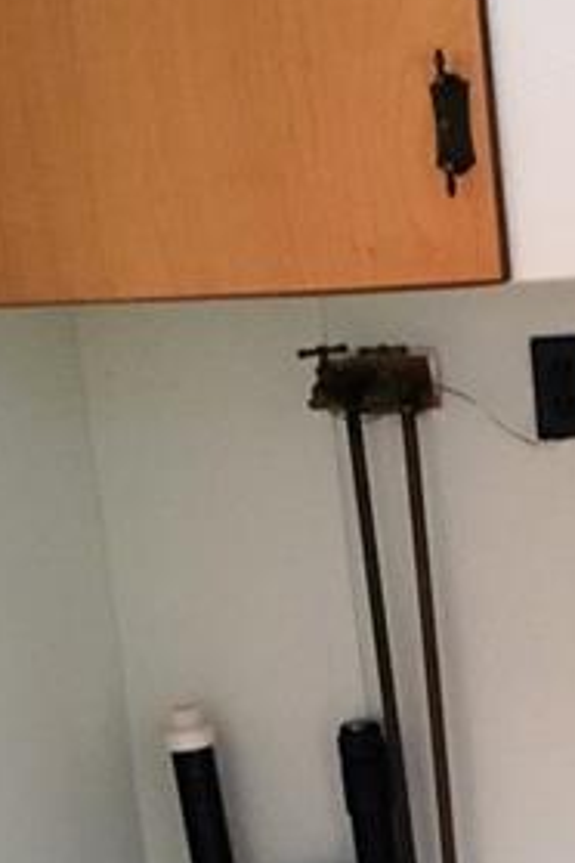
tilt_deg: -11.2
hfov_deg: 15.7
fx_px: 1988
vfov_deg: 24.1
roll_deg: +1.5
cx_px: 723
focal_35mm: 83
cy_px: 693
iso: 500
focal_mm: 4.15
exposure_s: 1/15
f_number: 2.2
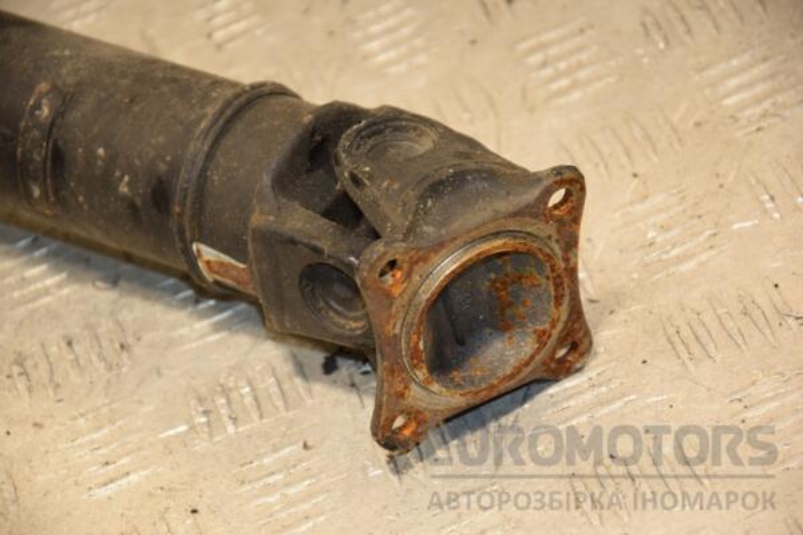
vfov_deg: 8.7
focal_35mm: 158
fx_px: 3513
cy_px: 268
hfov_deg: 13.0
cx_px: 402
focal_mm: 105
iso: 800
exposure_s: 1/160
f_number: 5.6
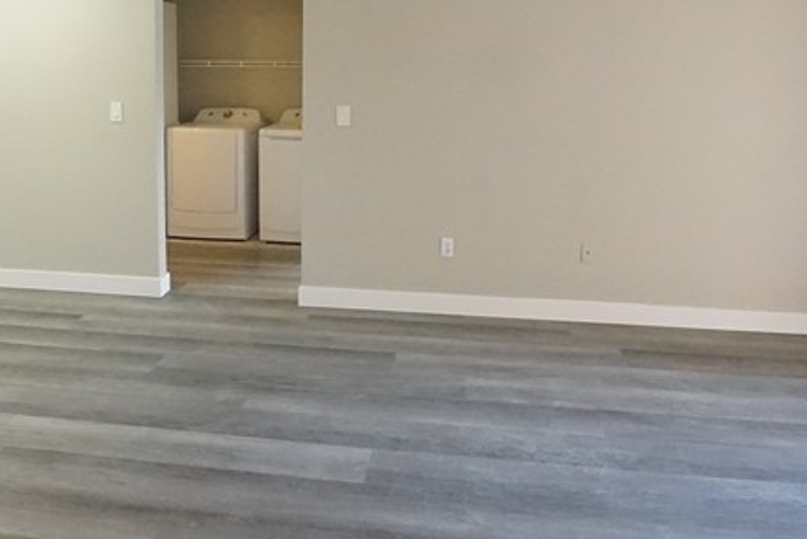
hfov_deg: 61.8
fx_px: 673
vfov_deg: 41.8
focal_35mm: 30
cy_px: 110
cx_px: 364
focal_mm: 12
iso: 8000
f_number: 7.1
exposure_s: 1/125
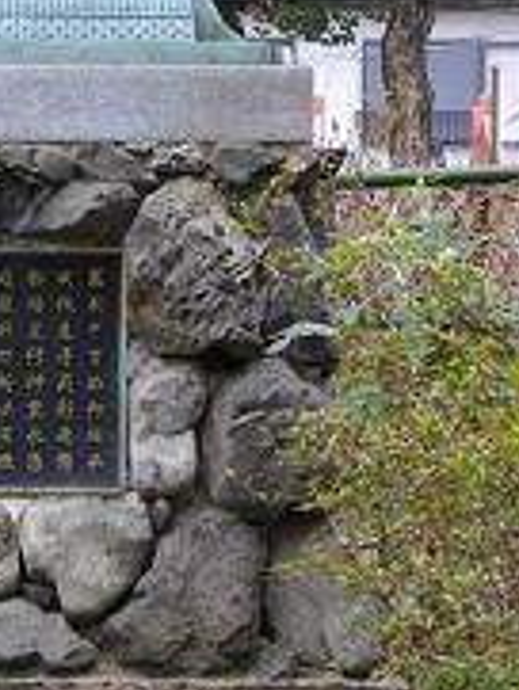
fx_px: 4113
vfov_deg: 9.5
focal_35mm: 206
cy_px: 48
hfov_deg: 7.2
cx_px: 46
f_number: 5.2
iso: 200
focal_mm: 17.1
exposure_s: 1/100
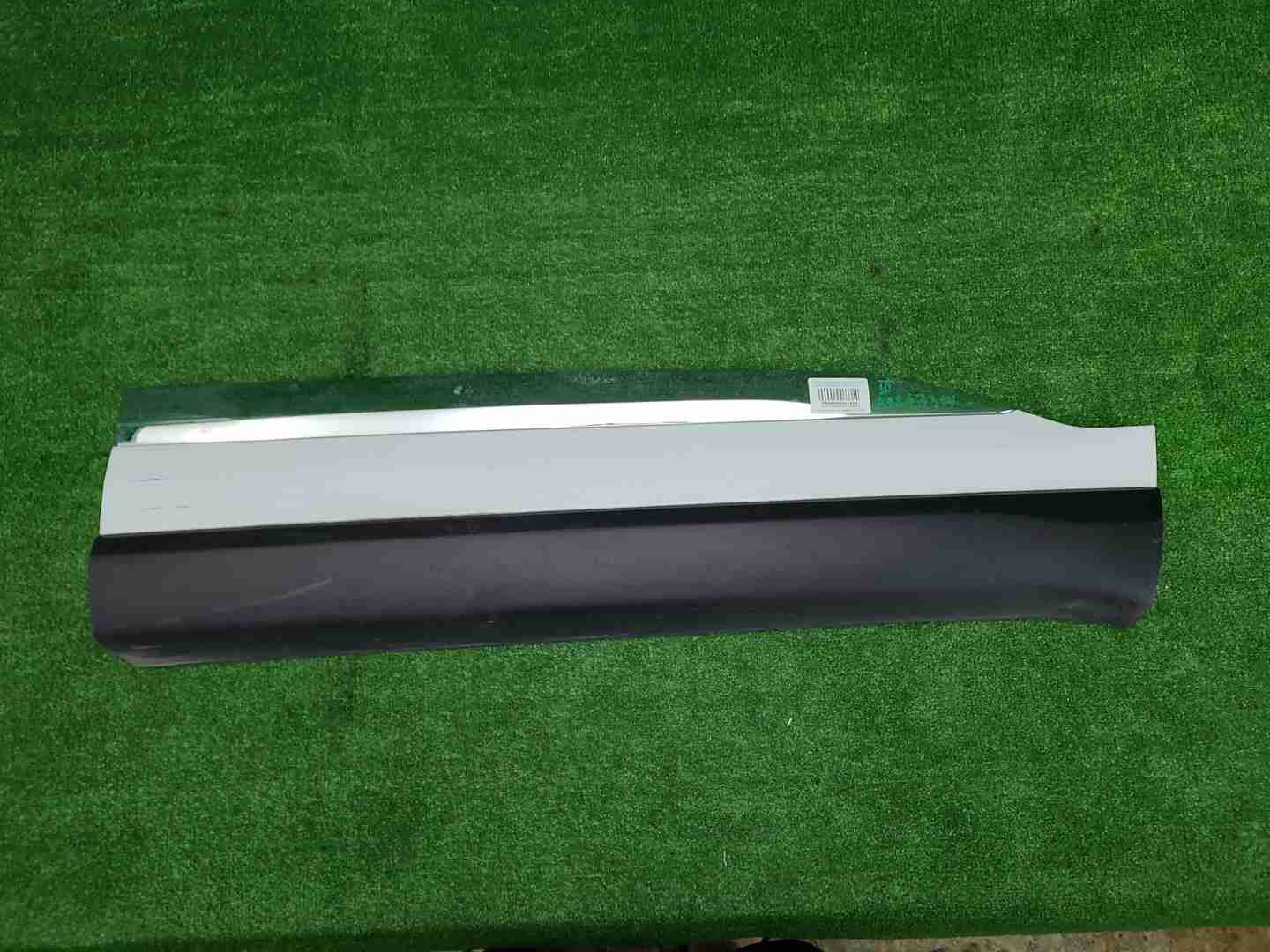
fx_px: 954
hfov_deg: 67.3
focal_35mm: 26
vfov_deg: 53.1
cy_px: 476
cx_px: 635
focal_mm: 5.4
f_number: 1.8
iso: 80
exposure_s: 1/50
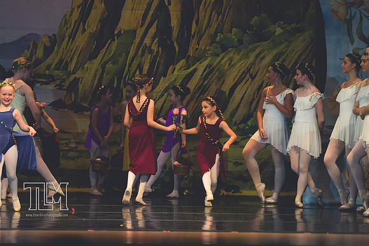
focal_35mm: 300
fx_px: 3073
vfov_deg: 4.6
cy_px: 123
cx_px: 184
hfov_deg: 6.9
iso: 1250
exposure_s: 1/500
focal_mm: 200
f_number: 2.8
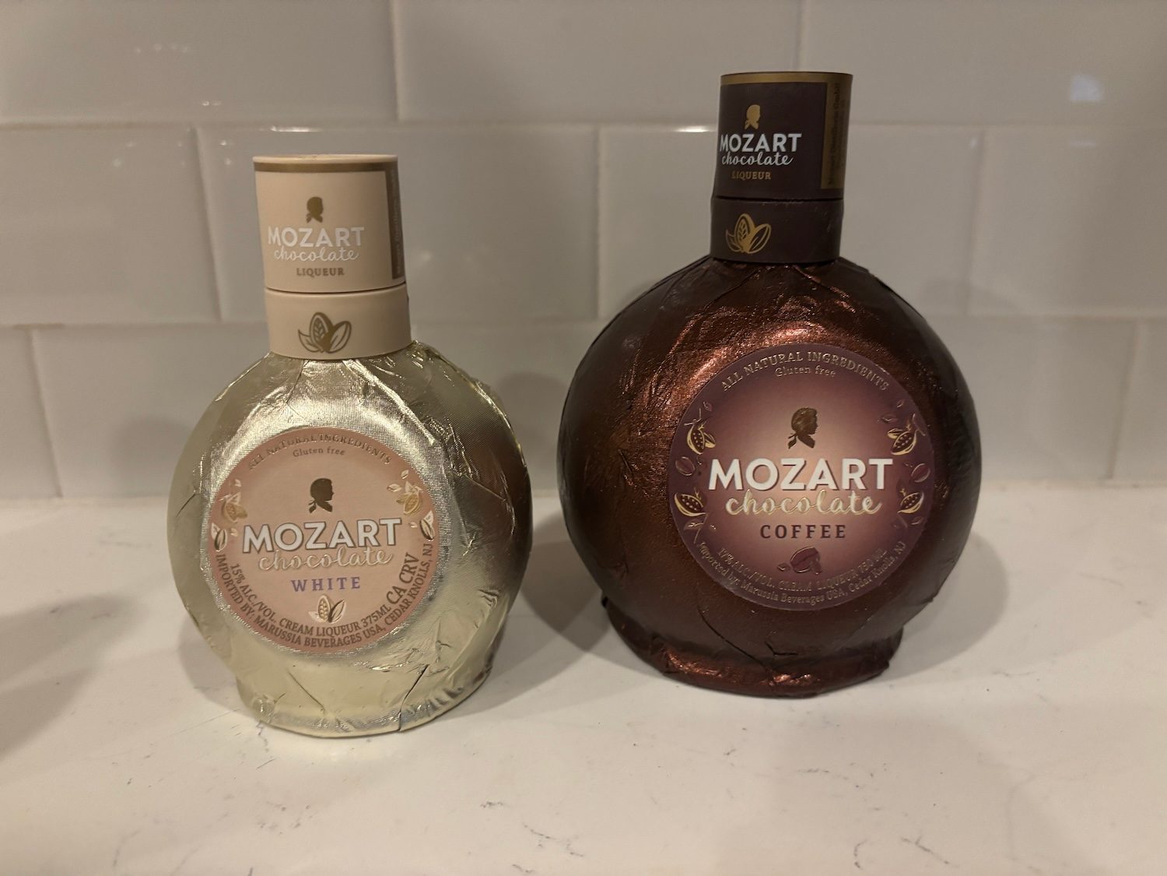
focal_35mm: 26
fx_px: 877
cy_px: 438
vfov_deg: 53.1
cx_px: 584
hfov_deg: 67.3
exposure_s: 1/40
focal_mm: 5.96
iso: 640
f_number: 1.6
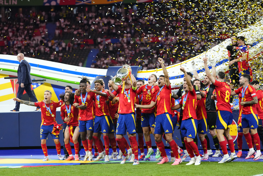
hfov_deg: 18.3
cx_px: 132
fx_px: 818
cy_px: 88
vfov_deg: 12.2
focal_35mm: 112
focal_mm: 112
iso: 2500
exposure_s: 1/1600
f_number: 2.8
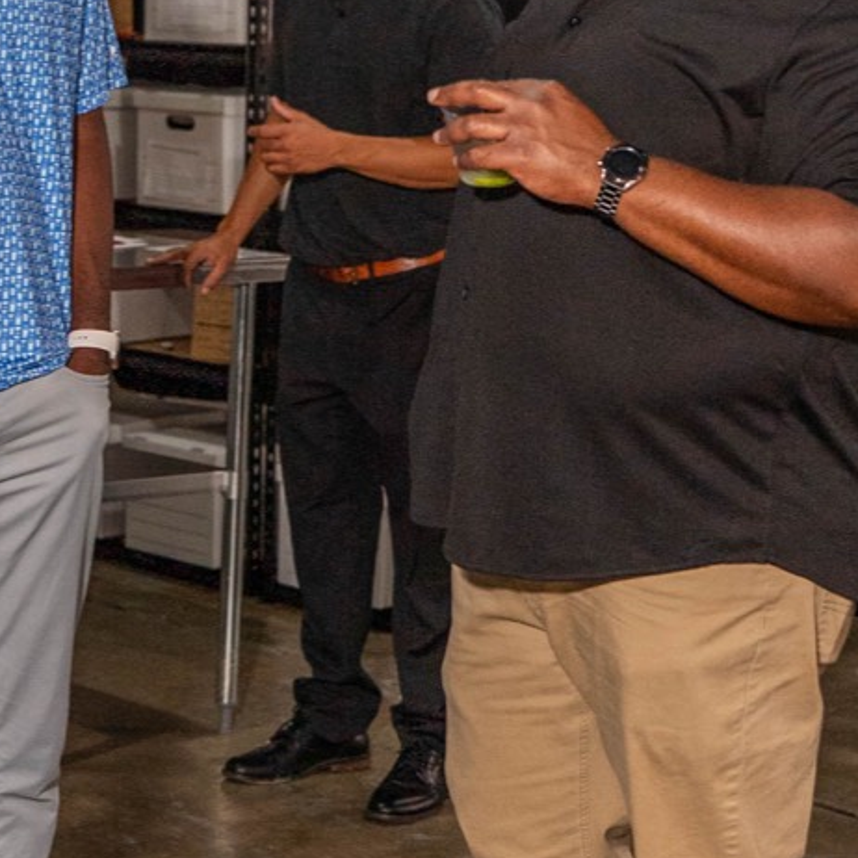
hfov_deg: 16.6
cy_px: 65
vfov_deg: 16.6
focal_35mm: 103
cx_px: 11
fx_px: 2888
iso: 1000
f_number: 2.8
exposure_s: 1/250
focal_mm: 35
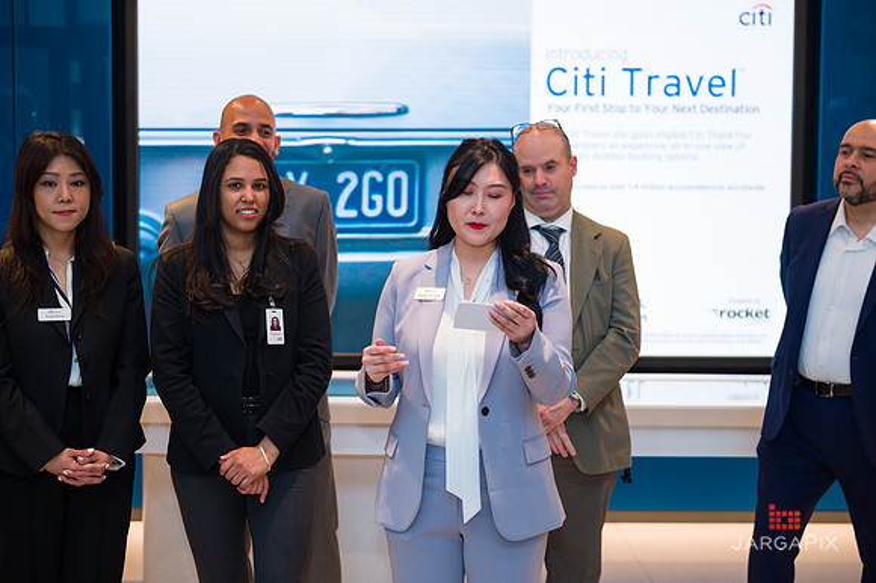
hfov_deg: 30.5
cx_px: 438
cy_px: 292
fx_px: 1605
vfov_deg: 20.6
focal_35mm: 66
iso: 800
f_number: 4
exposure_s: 1/200
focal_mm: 66
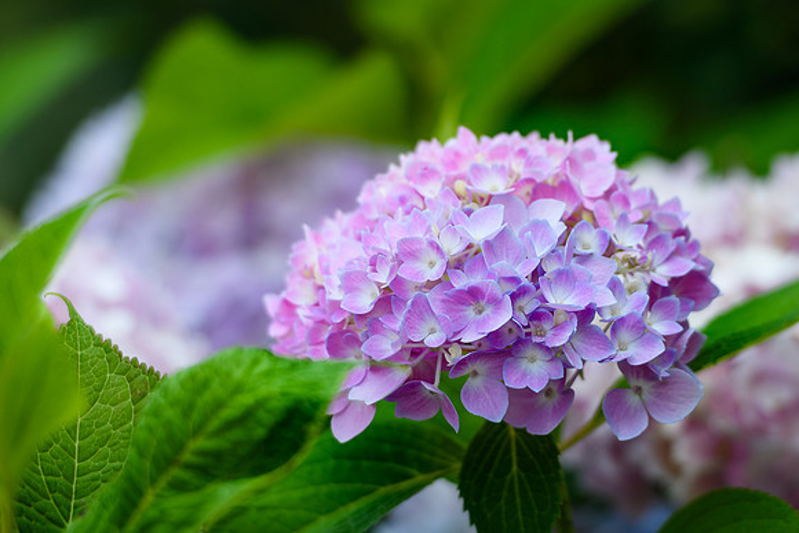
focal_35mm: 394
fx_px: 8739
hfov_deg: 5.2
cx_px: 489
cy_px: 282
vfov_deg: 3.5
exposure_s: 1/400
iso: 100
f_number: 2.8
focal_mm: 200
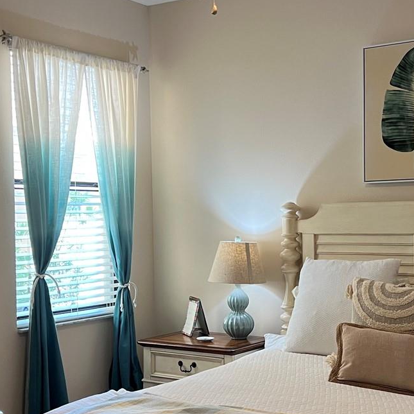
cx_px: 245
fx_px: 771
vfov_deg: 30.0
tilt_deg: -1.7
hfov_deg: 30.0
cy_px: 239
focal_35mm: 57
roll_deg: +1.2
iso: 80
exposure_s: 1/60
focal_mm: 5.7
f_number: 1.5
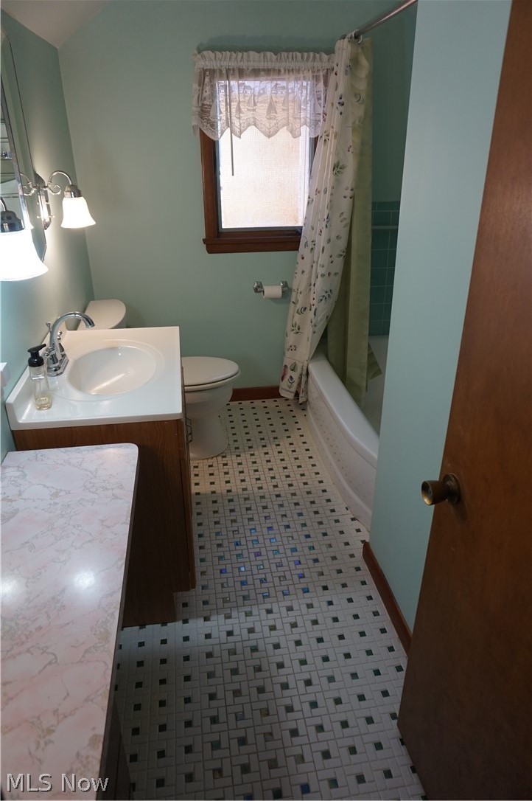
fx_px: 533
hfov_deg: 53.0
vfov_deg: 73.8
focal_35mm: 24
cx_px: 266
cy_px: 400
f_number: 4
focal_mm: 16
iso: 400
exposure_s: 1/160
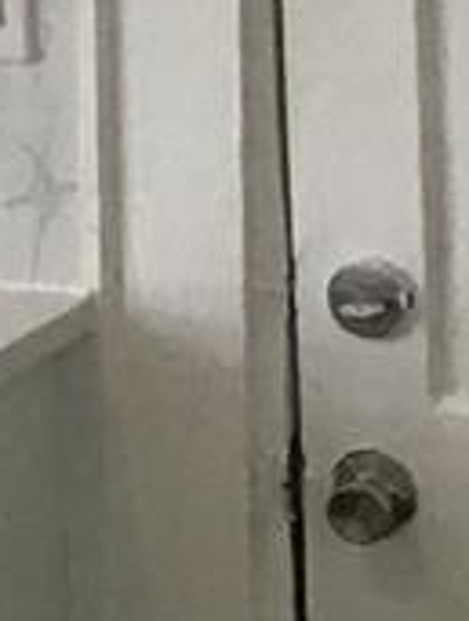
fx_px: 3906
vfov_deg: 8.8
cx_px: -913
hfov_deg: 6.3
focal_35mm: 217
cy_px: -360
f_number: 2.4
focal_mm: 3.3
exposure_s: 1/30
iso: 32
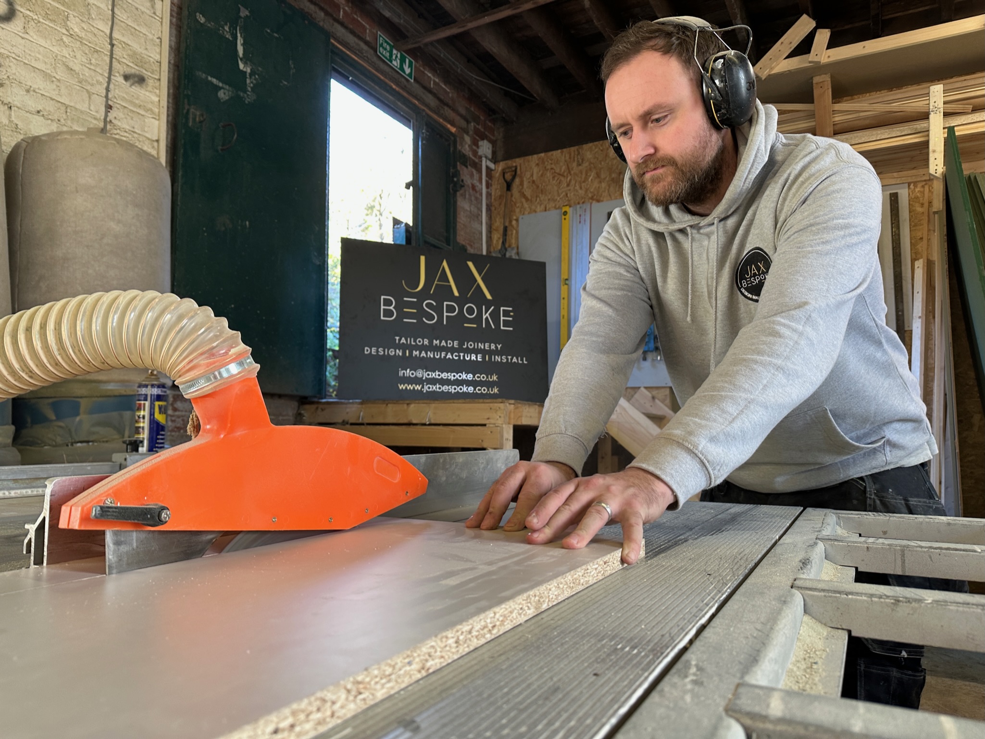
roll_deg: -1.3
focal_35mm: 24
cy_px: 370
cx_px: 492
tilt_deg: +4.8
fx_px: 683
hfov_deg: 71.6
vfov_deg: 56.8
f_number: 1.78
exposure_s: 1/50
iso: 125
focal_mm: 6.86
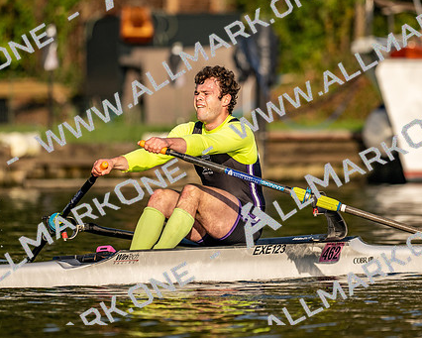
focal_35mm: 766
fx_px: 9569
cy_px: 156
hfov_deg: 2.5
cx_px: 157
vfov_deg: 2.0
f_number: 4.5
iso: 250
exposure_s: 1/2500
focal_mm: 400
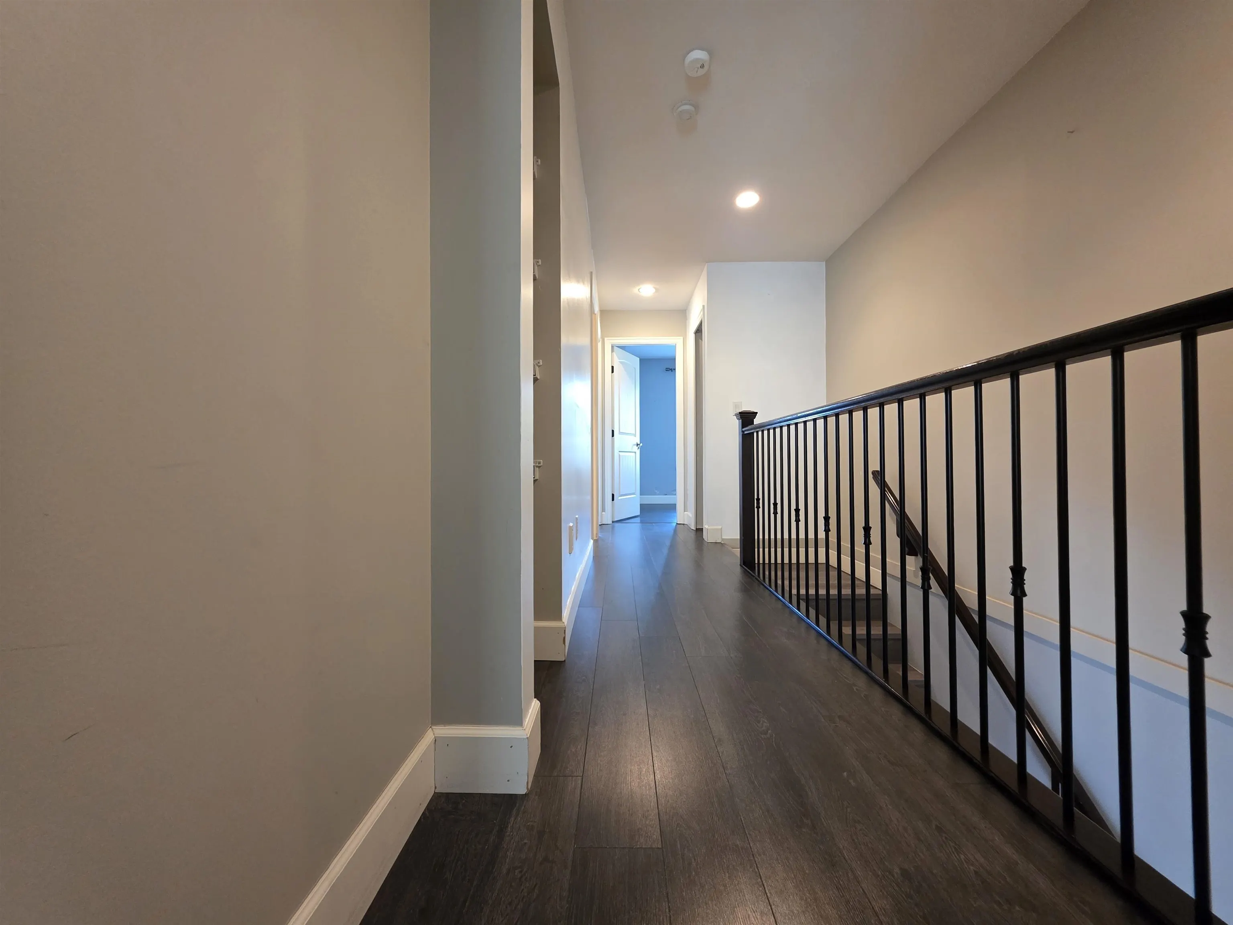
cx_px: 616
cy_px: 462
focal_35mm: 13
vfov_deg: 89.9
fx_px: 463
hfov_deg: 106.2
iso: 500
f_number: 1.9
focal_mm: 2.2
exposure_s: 1/60
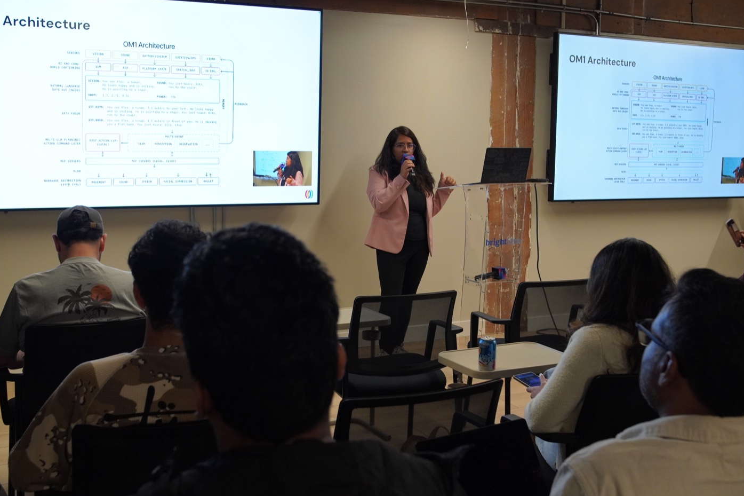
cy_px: 224
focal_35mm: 40
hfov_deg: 48.9
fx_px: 818
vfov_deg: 33.7
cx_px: 354
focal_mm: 23
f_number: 4
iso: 1250
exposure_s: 1/160
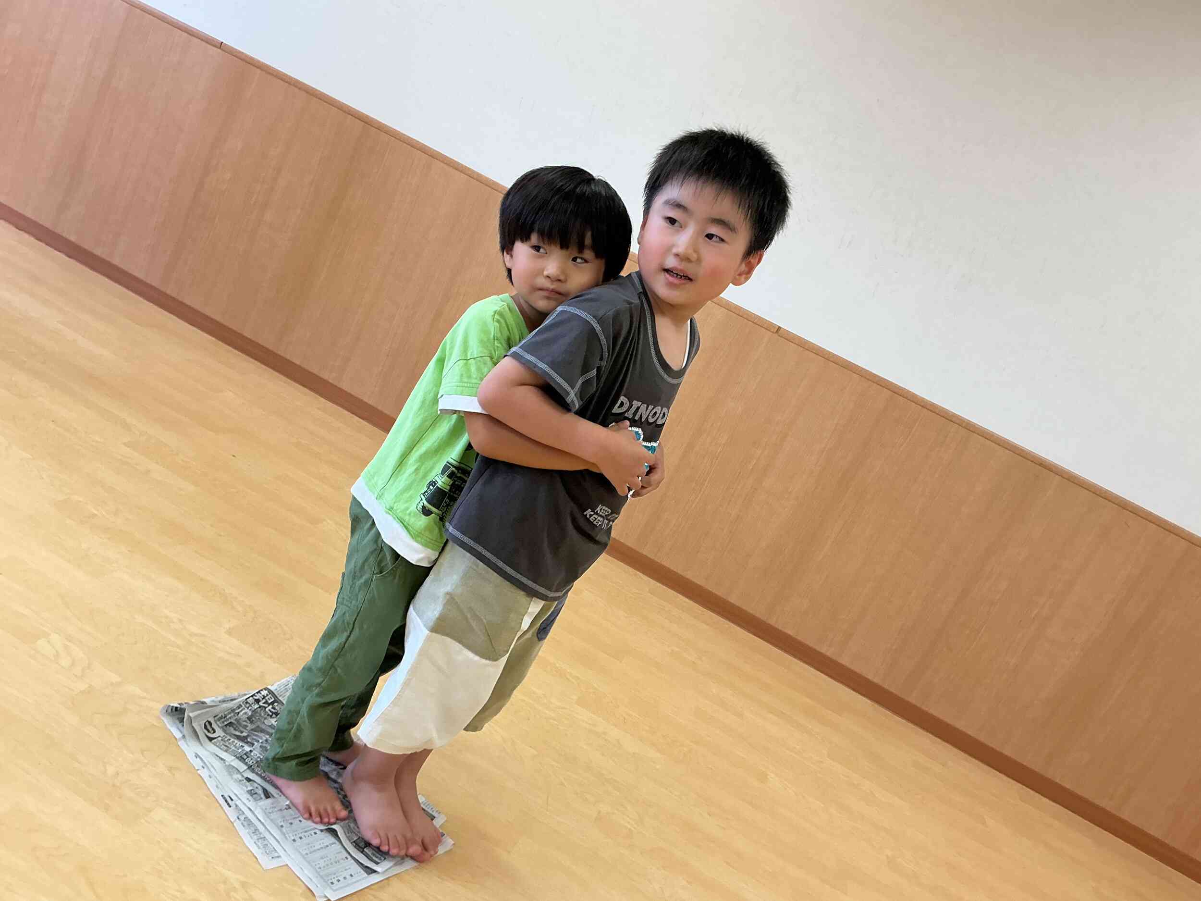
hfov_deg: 61.7
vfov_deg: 48.2
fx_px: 1006
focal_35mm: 29
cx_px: 600
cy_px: 450
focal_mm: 3
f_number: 1.8
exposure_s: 1/120
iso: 64
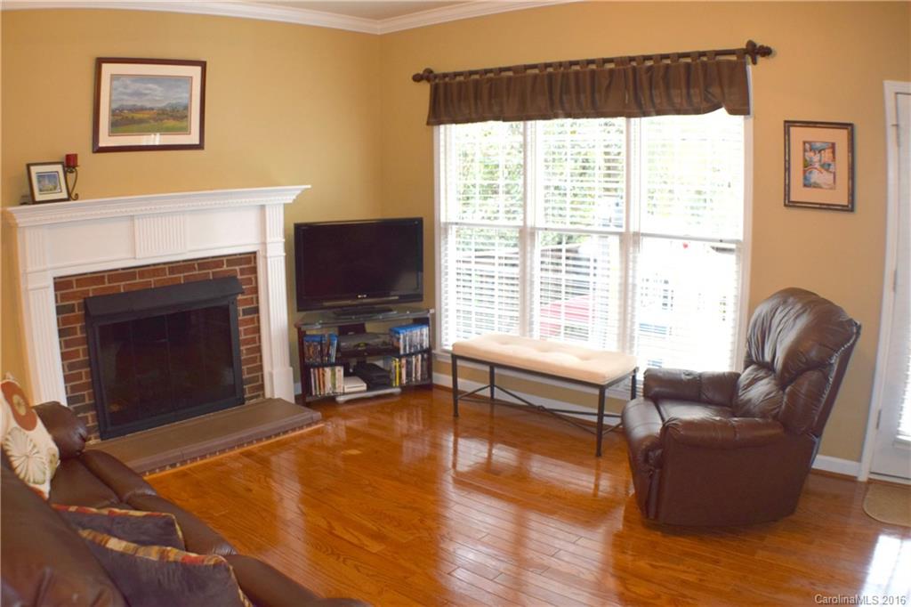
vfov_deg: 34.2
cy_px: 304
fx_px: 987
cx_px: 456
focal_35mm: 39
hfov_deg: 49.6
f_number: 4.5
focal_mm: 26
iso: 800
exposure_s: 1/80
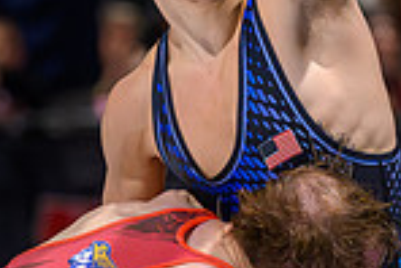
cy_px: 64
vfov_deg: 2.3
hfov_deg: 3.5
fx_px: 6567
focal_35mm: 589
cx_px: 244
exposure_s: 1/800
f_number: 2.8
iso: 10000
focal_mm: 150
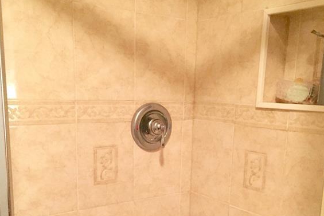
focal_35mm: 41
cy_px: 168
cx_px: 161
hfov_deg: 47.4
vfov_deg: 31.9
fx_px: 369
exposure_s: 1/15
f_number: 2.2
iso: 320
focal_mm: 4.15
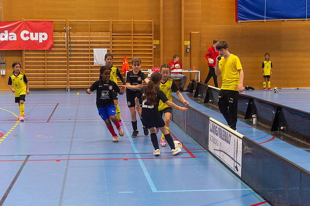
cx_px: 155
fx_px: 636
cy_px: 103
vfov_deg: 18.4
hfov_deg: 27.4
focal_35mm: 74
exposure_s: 1/400
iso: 5600
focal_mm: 70
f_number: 3.5
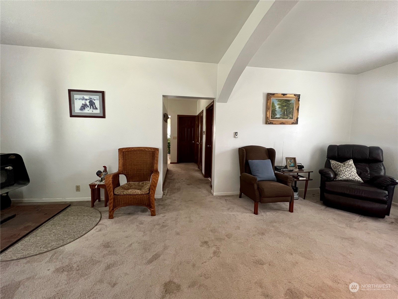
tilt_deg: -3.5
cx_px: 199
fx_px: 149
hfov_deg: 106.2
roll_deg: +1.0
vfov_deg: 89.9
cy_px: 150
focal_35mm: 13
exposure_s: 1/60
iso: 400
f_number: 1.8
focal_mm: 1.57
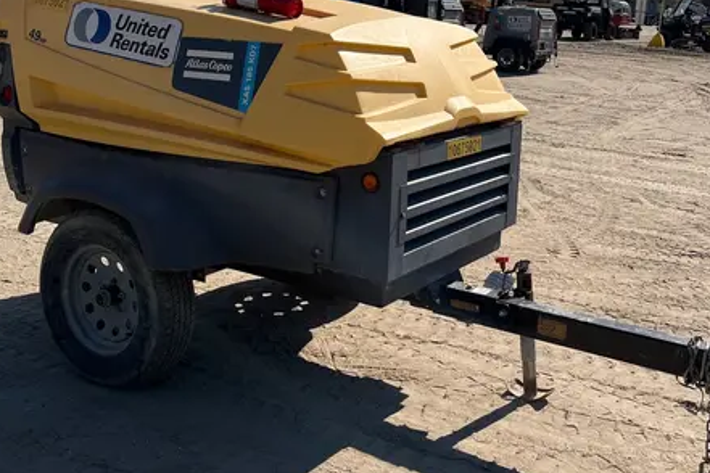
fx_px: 887
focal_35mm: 45
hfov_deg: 43.4
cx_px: 425
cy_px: 117
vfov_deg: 29.4
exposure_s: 1/6173
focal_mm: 5.1
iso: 50
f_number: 1.6
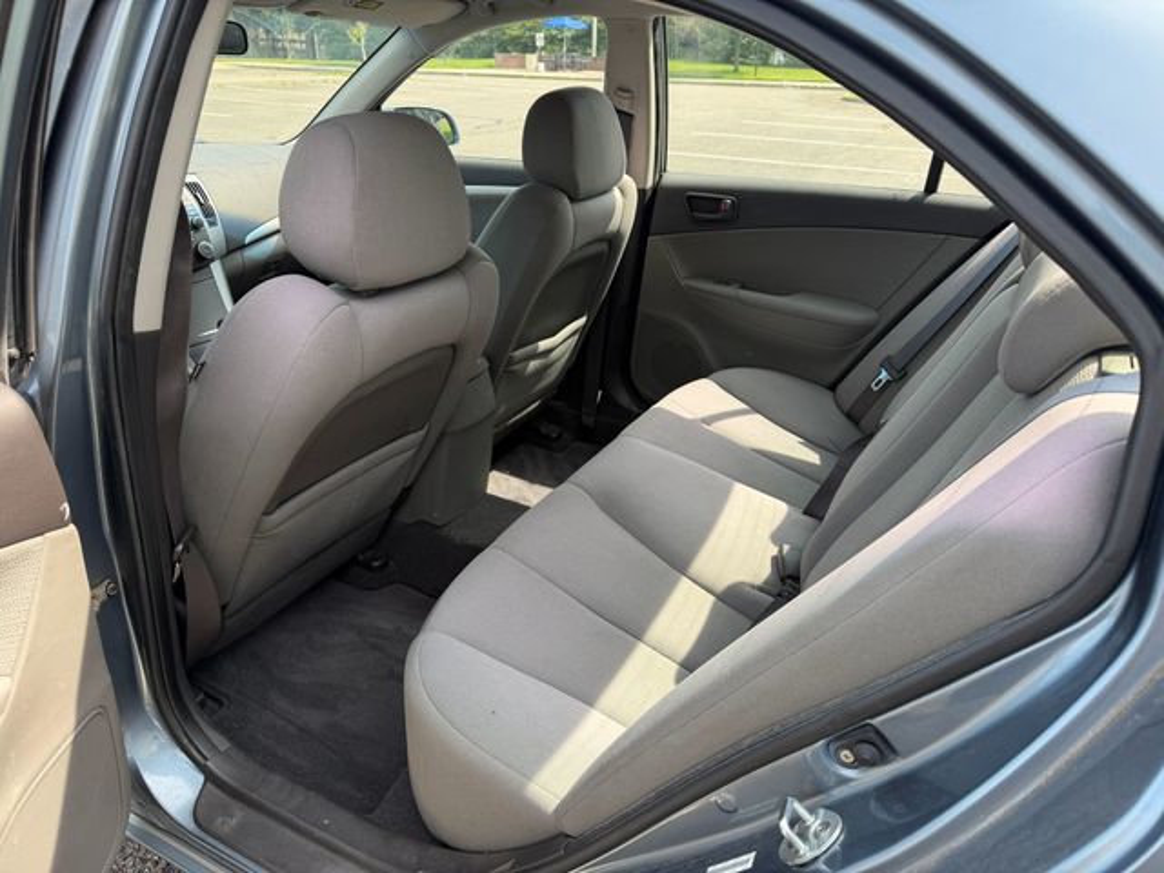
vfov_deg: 56.8
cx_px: 582
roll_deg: -1.4
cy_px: 436
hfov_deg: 71.6
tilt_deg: -25.2
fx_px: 807
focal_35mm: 24
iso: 80
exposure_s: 1/575
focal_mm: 6.76
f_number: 1.78
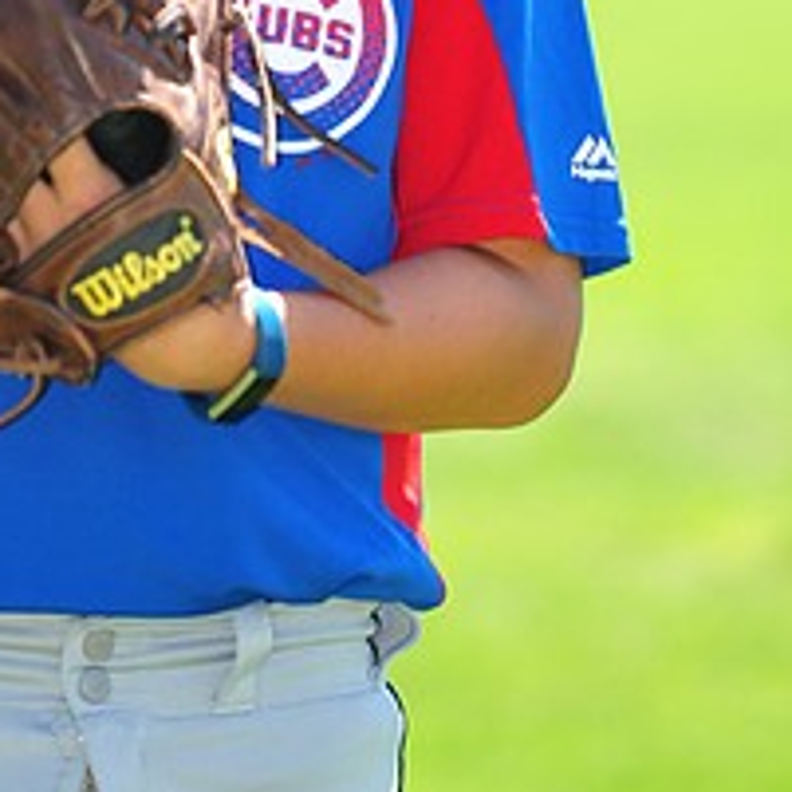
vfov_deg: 3.6
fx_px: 12658
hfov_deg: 3.6
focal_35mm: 489
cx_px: 118
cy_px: -244
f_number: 5
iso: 320
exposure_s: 1/500
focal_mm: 200
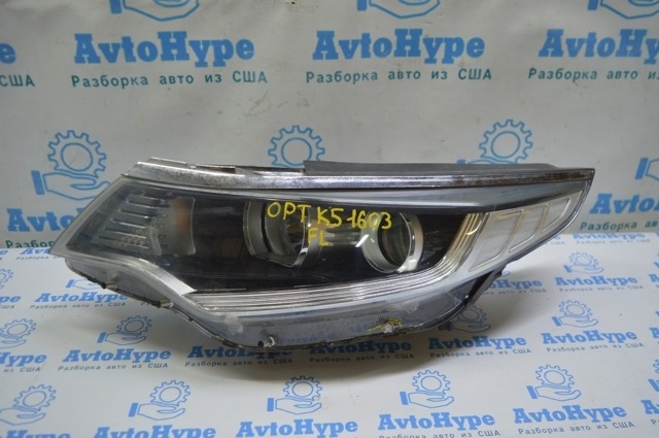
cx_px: 330
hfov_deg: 59.6
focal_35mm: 32
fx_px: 576
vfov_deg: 41.6
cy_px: 219
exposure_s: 1/100
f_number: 3.8
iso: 400
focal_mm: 21
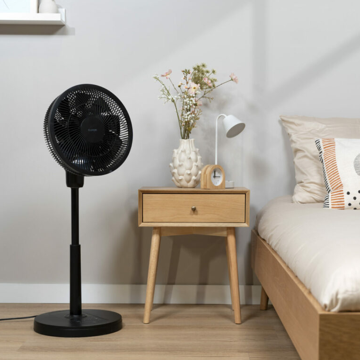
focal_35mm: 55
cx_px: 181
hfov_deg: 31.1
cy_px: 229
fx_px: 646
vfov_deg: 31.0
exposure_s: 1/20
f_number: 3.5
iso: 200
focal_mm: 42.7
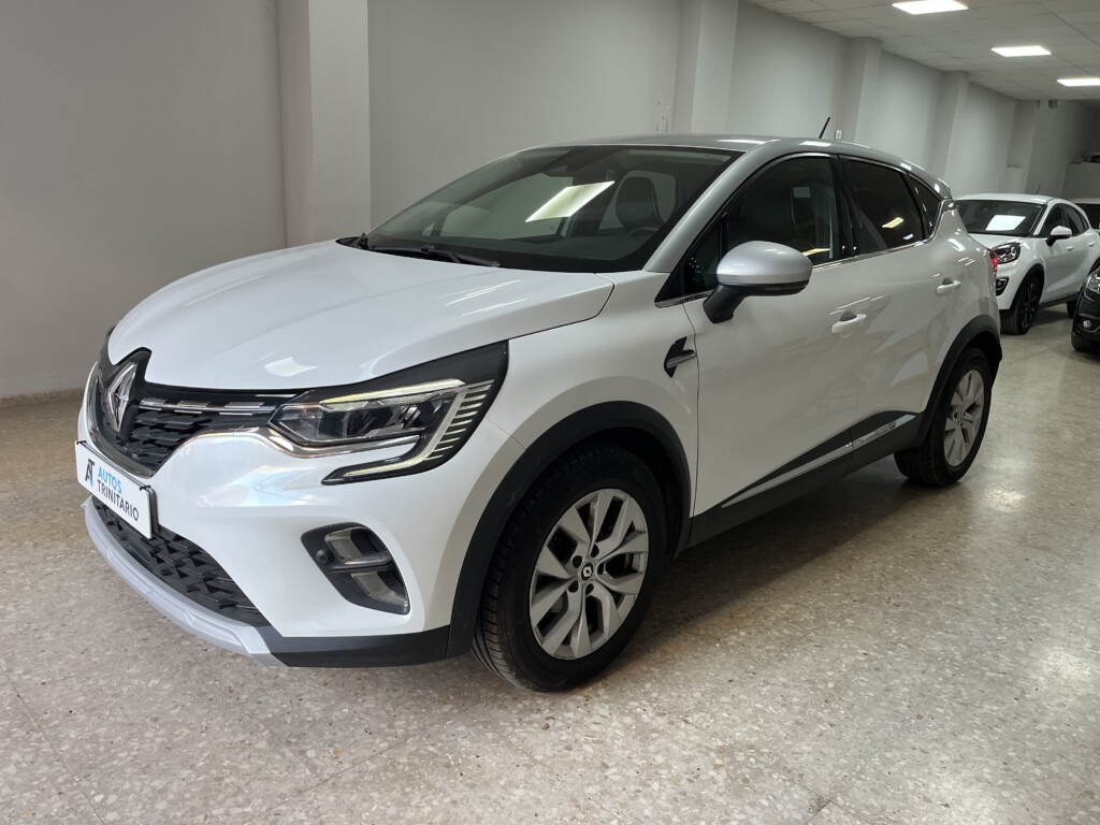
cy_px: 412
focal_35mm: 26
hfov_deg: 67.3
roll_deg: -2.3
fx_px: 826
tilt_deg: -14.7
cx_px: 550
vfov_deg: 53.1
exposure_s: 1/100
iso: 125
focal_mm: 5.1
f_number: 1.6
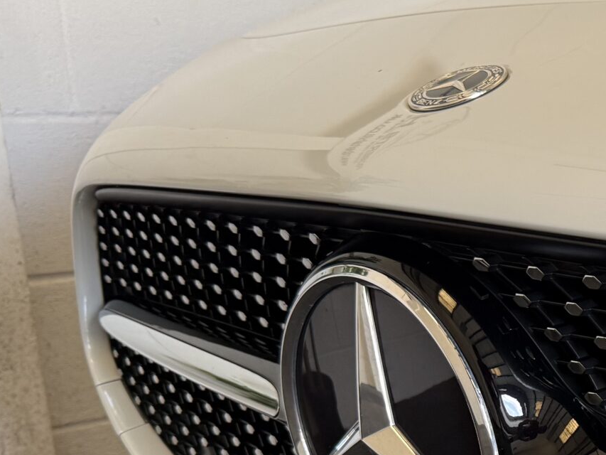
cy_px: 534
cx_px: 747
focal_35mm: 72
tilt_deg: -18.1
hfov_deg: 24.3
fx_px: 1261
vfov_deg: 19.4
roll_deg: -0.5
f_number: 1.78
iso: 160
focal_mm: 6.76
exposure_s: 1/121
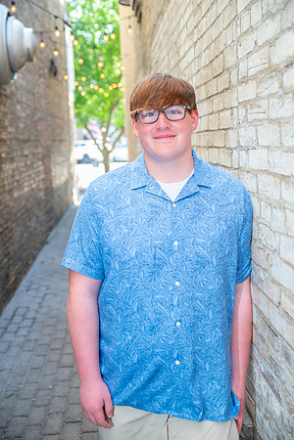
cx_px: 147
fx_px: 514
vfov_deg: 46.4
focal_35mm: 42
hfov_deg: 31.9
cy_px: 220
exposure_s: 1/100
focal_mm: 42
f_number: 2.8
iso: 160
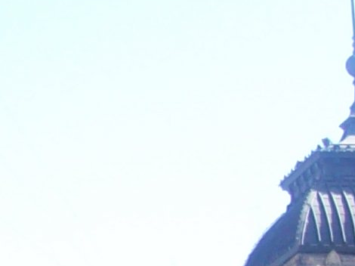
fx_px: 2235
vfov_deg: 6.7
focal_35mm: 218
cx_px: -520
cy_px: 376
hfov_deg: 8.3
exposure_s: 1/365
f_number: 2.7
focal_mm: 6
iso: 80
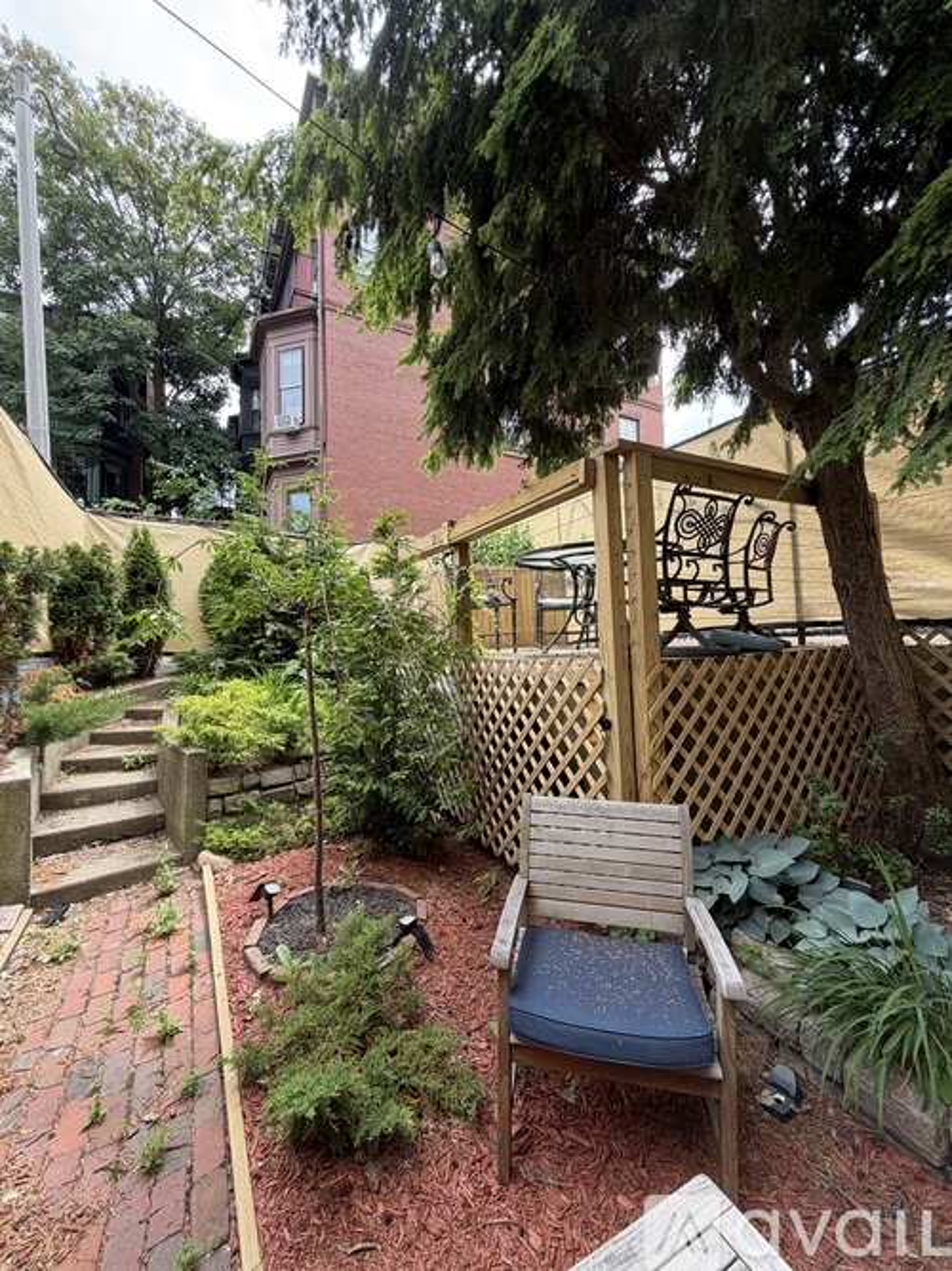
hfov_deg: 85.7
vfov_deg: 102.1
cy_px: 636
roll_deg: +0.9
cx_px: 476
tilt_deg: -0.2
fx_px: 514
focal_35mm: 14
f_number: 2.2
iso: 40
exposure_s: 1/185
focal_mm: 2.22
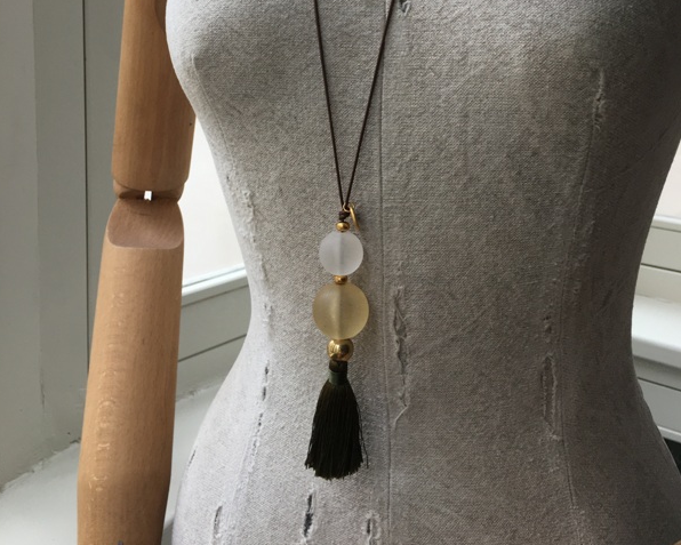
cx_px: 339
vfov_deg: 37.5
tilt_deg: -5.0
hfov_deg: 47.9
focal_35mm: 38
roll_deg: -1.6
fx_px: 766
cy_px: 97
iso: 32
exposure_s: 1/100
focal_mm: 4.15
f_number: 2.2
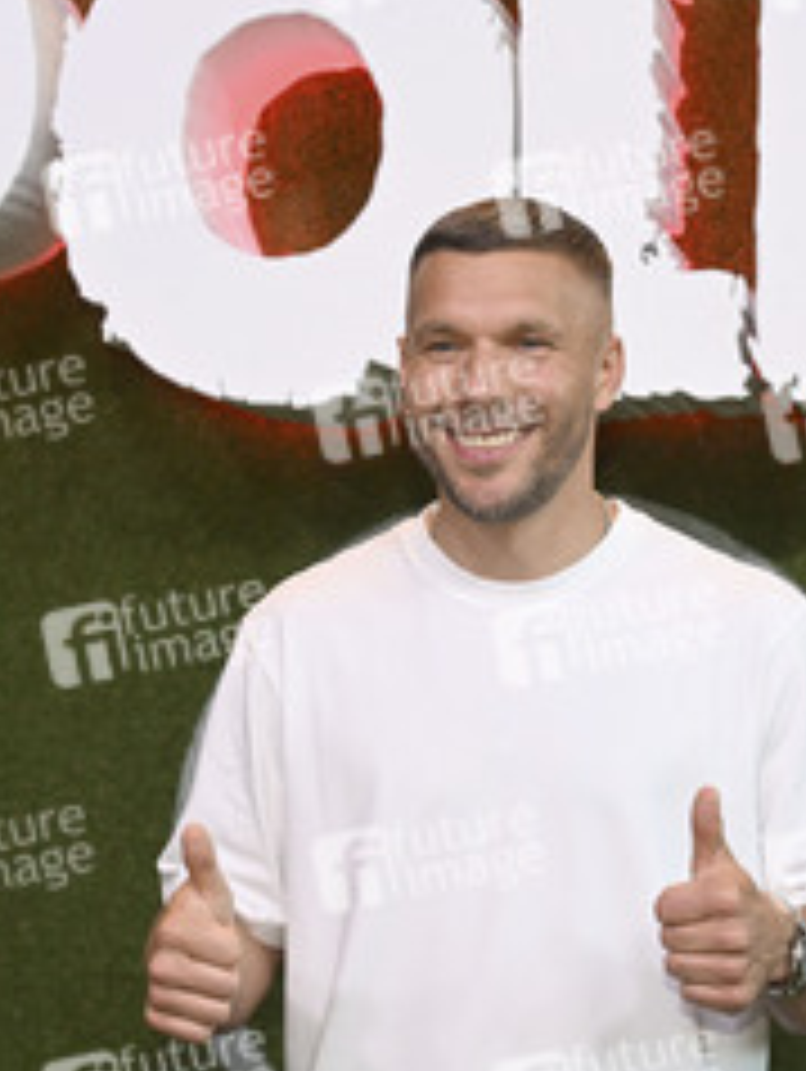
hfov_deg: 16.3
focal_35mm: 91
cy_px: 522
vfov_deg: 21.5
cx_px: 489
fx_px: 2820
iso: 800
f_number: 4
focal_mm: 50
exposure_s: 1/250
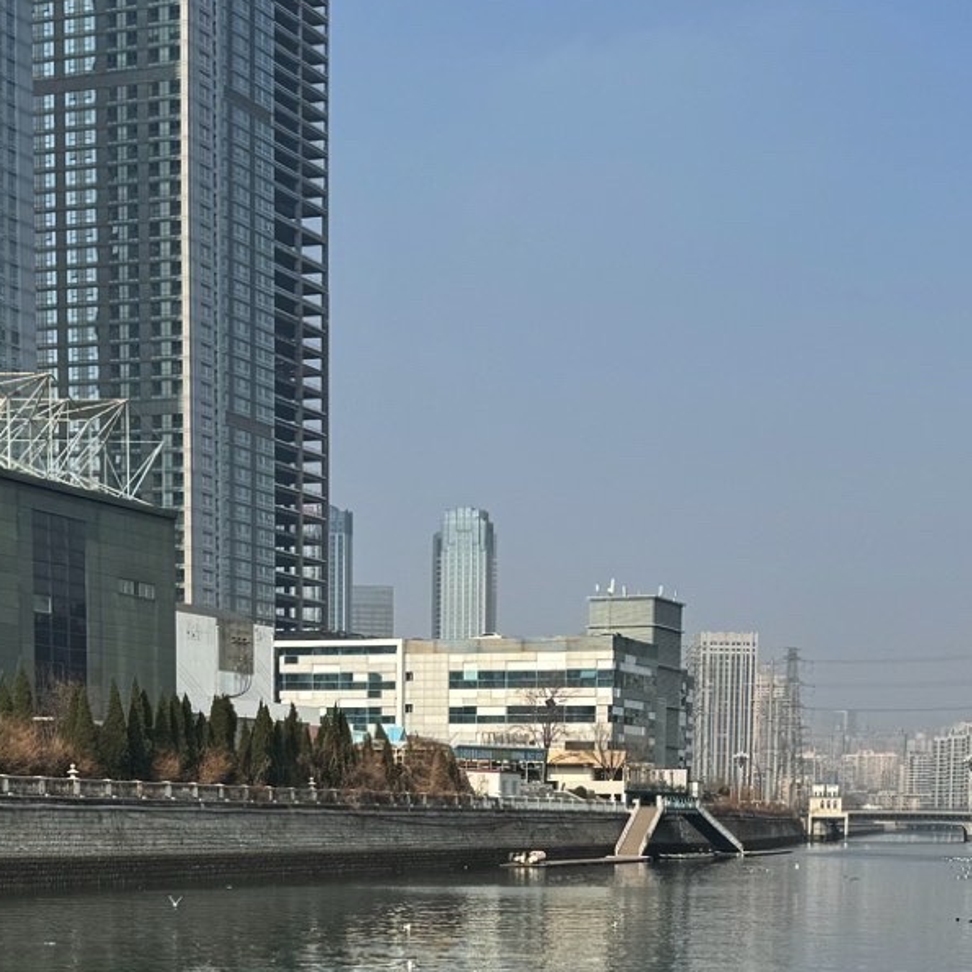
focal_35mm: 73
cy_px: 1054
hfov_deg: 23.7
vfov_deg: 22.4
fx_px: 2319
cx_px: 475
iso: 80
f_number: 1.78
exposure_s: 1/4310
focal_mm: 6.86
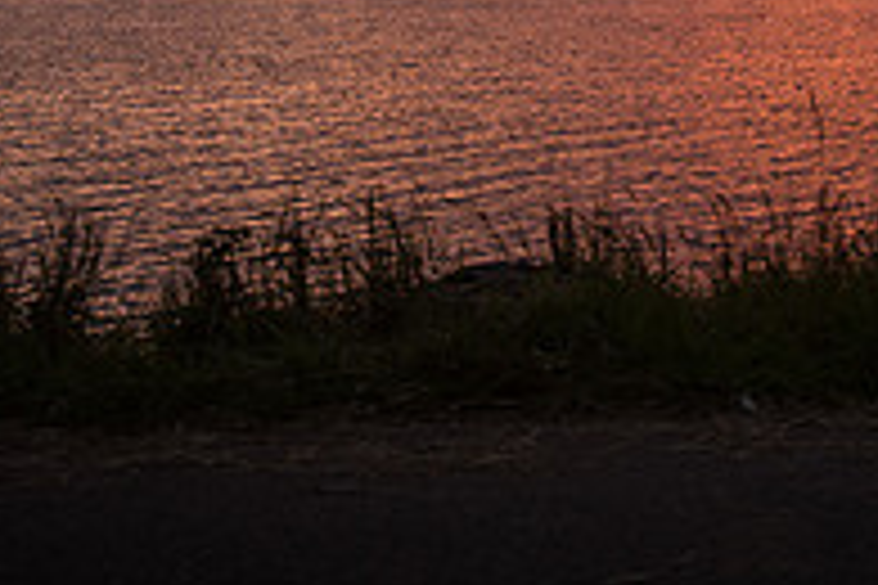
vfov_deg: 12.6
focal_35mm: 104
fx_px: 2536
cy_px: -272
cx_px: 581
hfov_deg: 19.6
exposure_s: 1/250
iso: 100
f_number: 2.8
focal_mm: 35
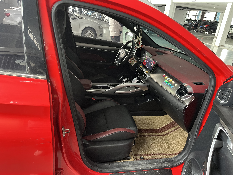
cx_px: 116
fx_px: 175
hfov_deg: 67.3
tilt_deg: -23.0
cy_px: 88
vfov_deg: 53.1
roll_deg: -6.7
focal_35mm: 26
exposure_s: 1/60
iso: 250
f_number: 1.6
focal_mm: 5.1
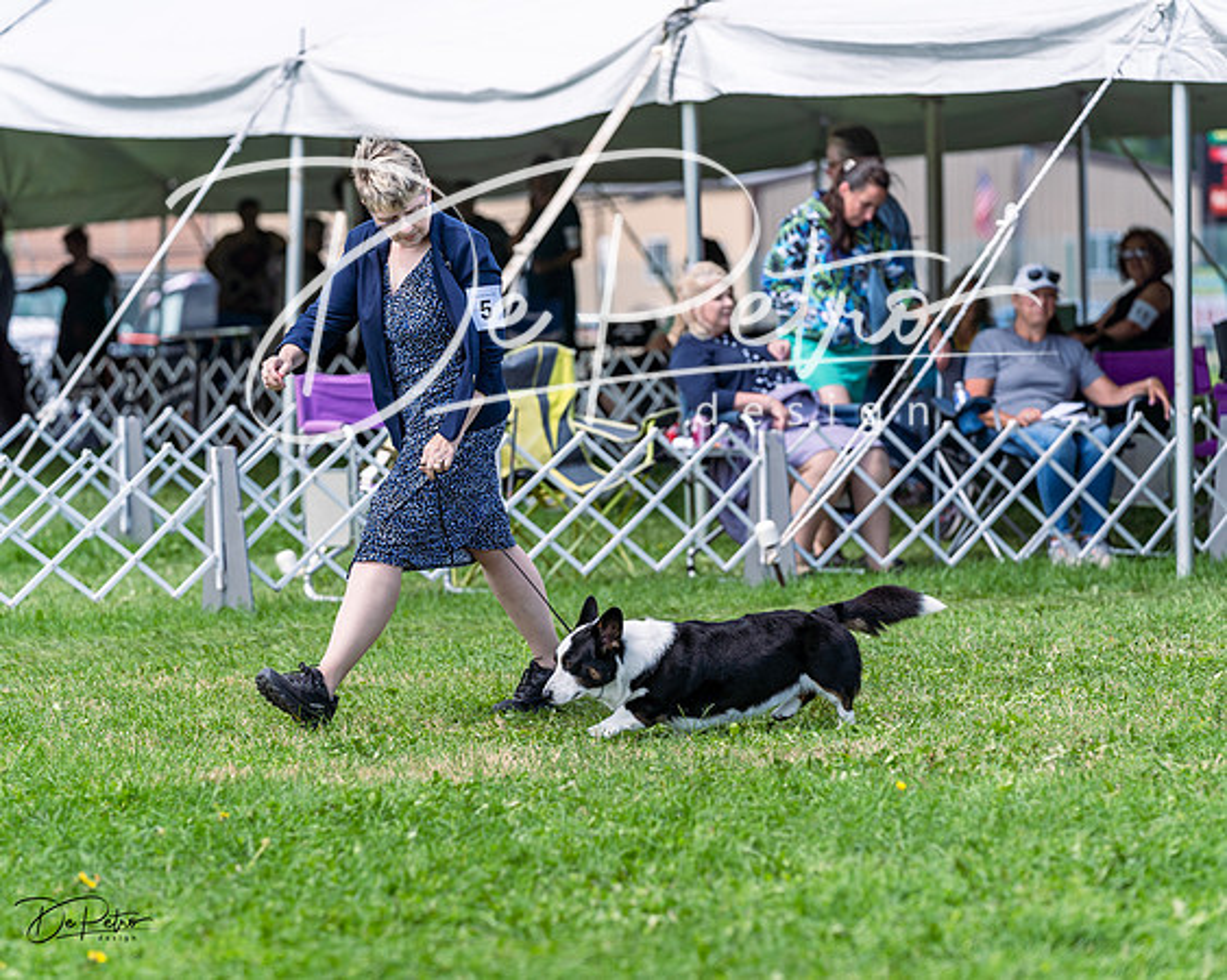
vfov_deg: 9.9
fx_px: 5642
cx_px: 614
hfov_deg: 12.4
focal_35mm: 155
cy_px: 490
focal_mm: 138
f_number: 3.5
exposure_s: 1/1000
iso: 100
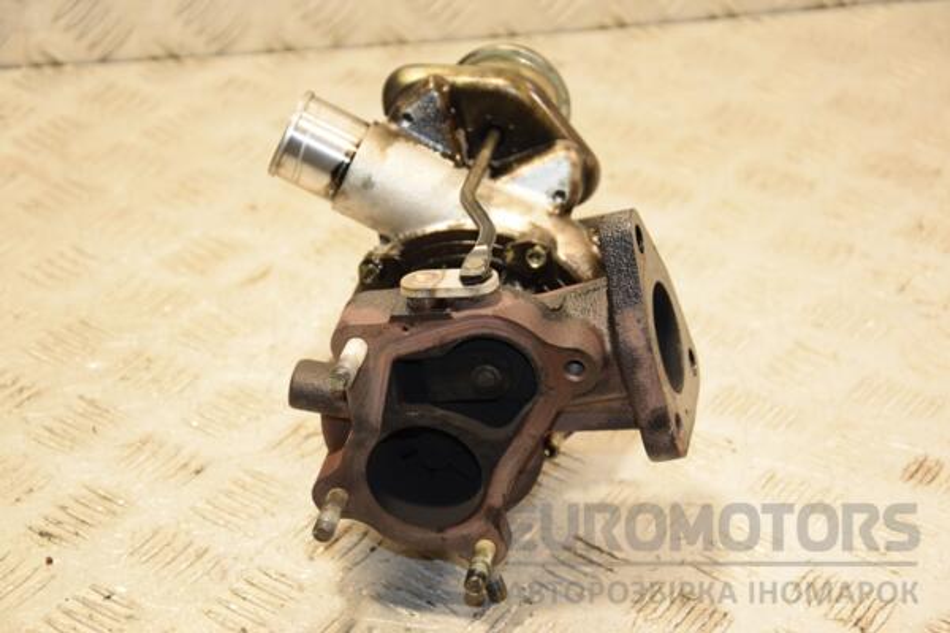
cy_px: 316
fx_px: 2454
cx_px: 475
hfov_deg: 21.9
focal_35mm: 93
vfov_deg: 14.7
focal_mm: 62
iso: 800
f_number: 5.3
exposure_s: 1/160
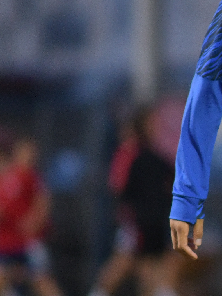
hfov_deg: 1.3
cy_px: 161
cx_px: 370
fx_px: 9656
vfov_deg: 1.8
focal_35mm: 1129
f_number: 4
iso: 1000
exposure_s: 1/1250
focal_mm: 300
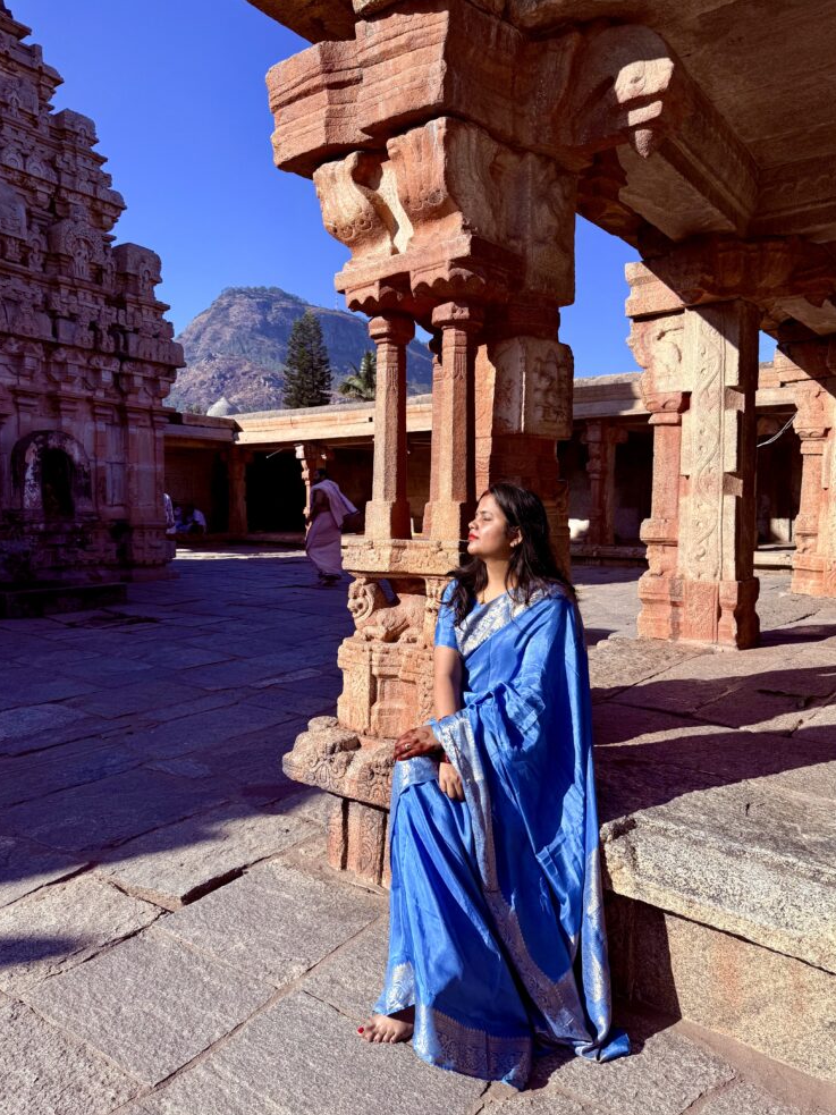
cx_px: 411
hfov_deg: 54.9
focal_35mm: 25
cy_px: 561
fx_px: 805
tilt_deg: -3.7
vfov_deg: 69.4
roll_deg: -0.3
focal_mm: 6.76
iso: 80
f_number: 1.78
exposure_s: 1/3425
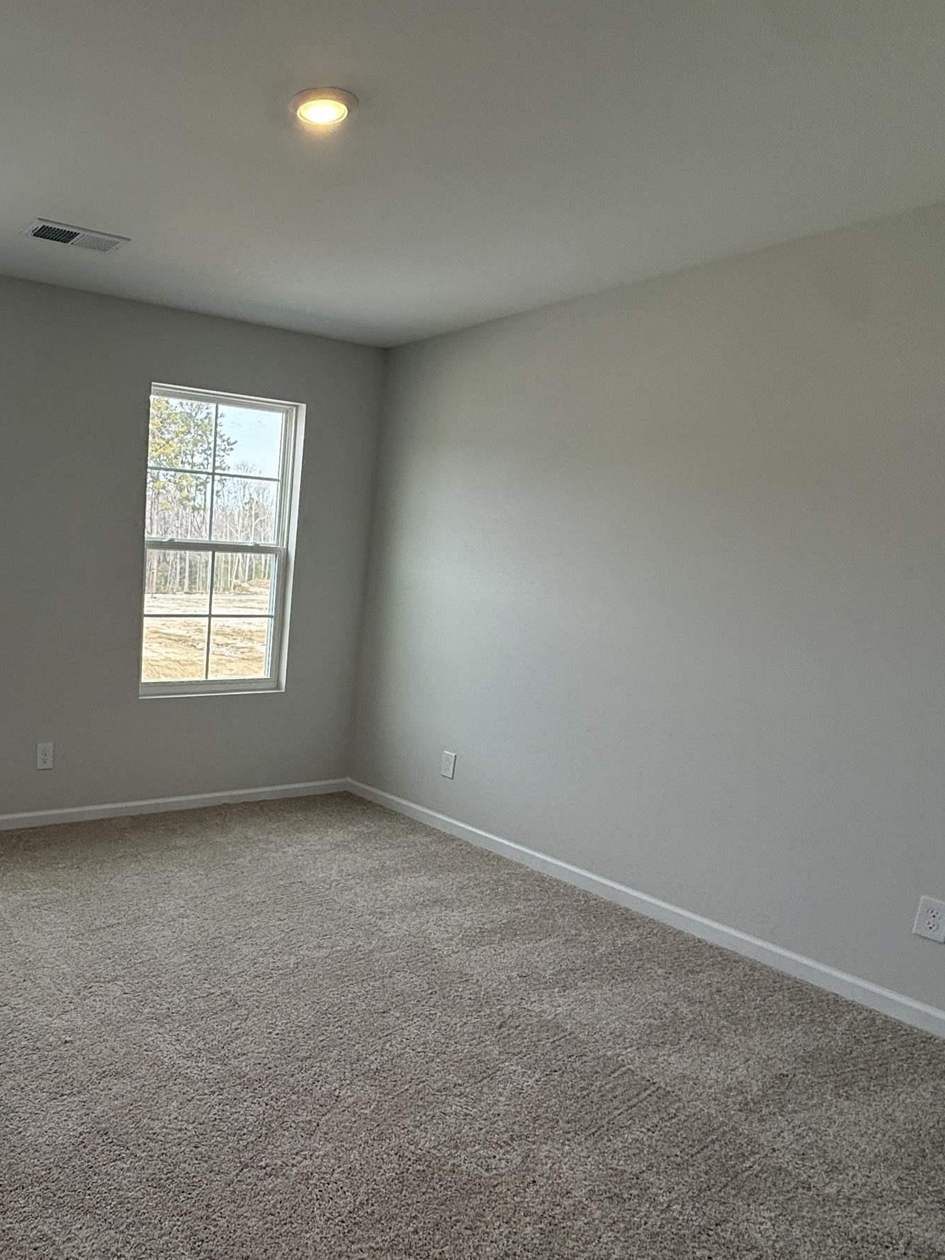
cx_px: 182
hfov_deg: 52.9
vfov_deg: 71.2
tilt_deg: -11.8
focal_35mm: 24
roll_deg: -0.3
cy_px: 726
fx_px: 874
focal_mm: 2.22
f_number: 2.2
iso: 64
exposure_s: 1/191
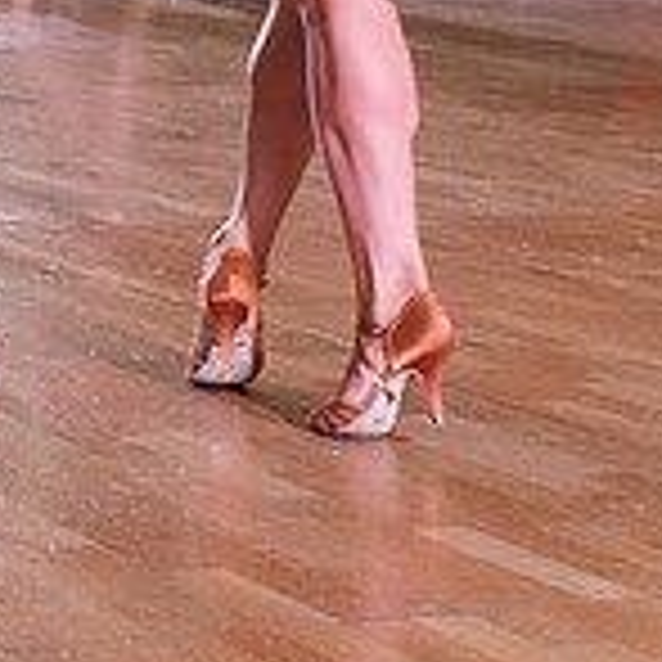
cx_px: -92
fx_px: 2899
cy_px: -320
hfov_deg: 12.8
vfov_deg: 12.4
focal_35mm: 134
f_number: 5.6
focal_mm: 40
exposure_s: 1/320
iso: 5000
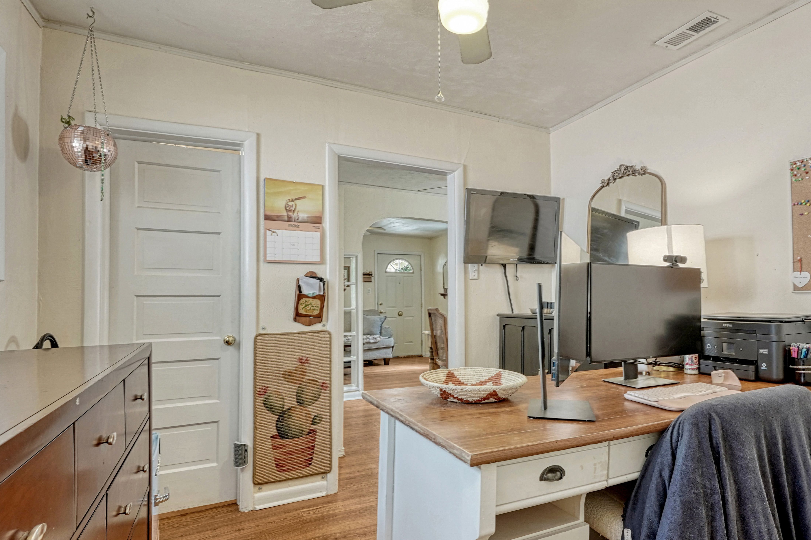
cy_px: 305
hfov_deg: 86.1
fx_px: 428
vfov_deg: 64.3
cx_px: 475
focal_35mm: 19
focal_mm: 14
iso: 400
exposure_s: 1/30
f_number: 8
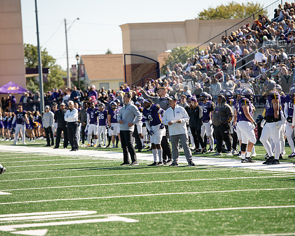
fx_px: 1685
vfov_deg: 8.0
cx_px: 149
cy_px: 118
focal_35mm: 193
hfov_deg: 10.0
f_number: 4
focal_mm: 170
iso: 250
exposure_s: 1/1600
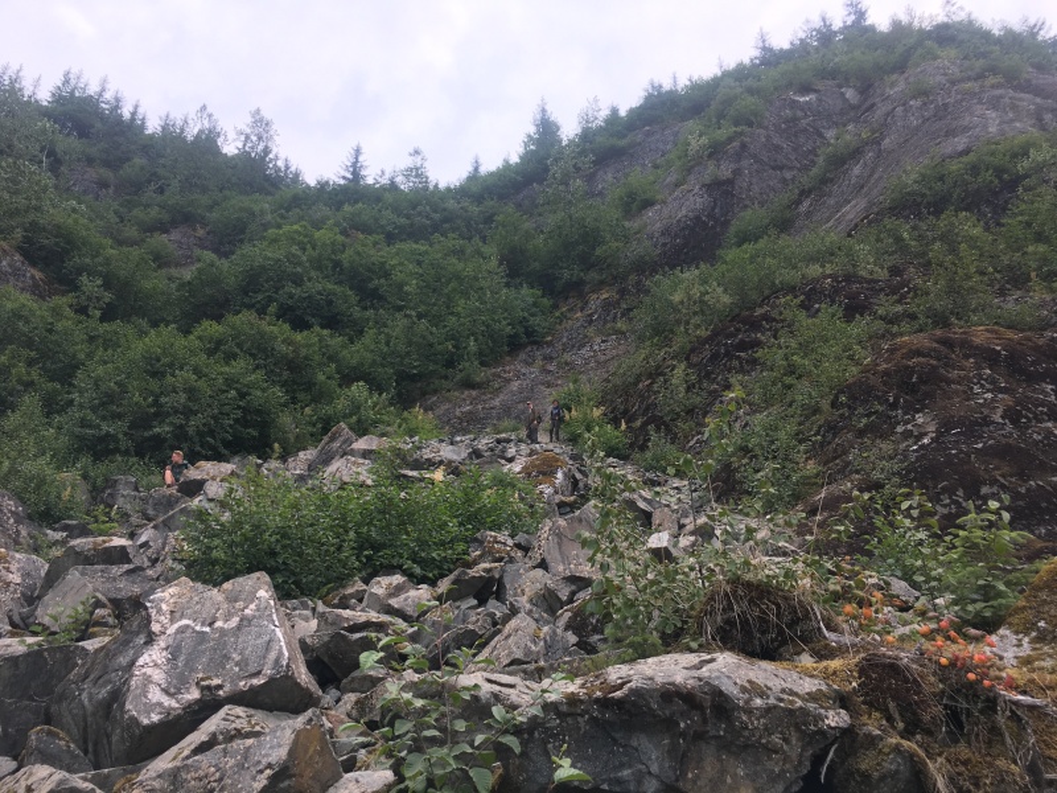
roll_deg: -0.4
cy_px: 396
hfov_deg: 61.7
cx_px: 528
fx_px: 886
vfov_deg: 48.2
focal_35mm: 29
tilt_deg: +31.1
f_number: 2.2
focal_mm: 4.15
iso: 25
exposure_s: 1/430
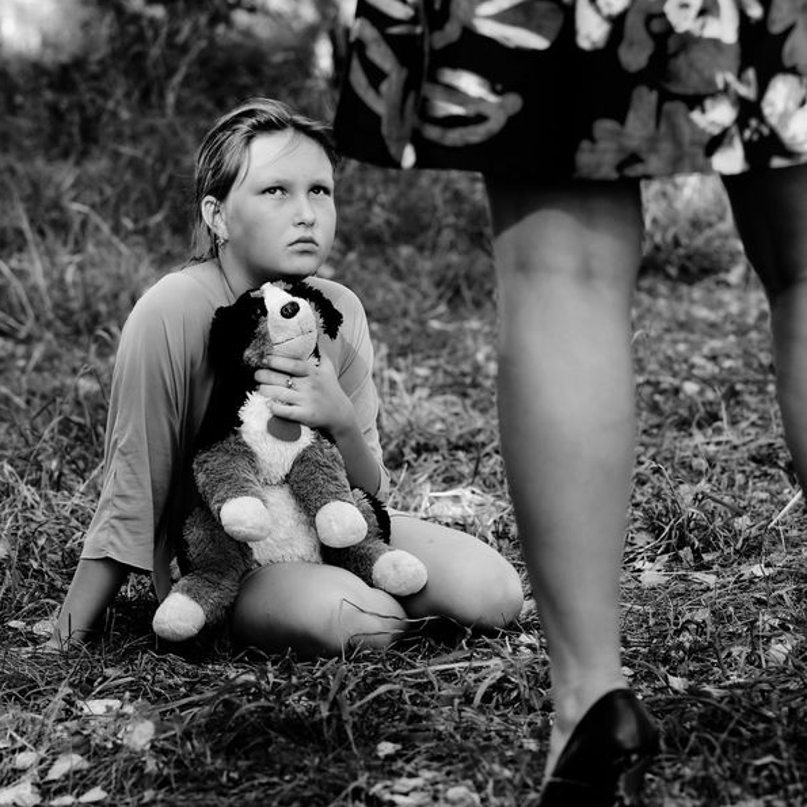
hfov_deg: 11.1
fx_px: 4167
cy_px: 431
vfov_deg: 11.1
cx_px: 403
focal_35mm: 158
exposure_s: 1/100
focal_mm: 82
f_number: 4.5
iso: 200
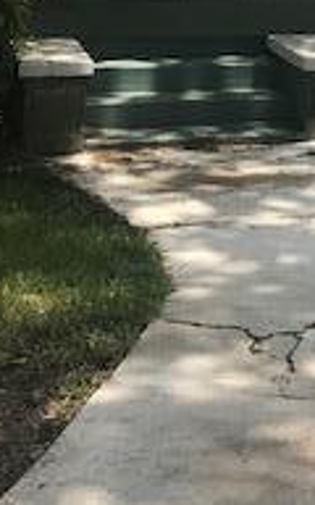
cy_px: -100
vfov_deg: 19.7
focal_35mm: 99
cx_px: 339
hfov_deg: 13.0
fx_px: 1360
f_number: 1.8
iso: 20
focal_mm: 3.99
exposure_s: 1/2037
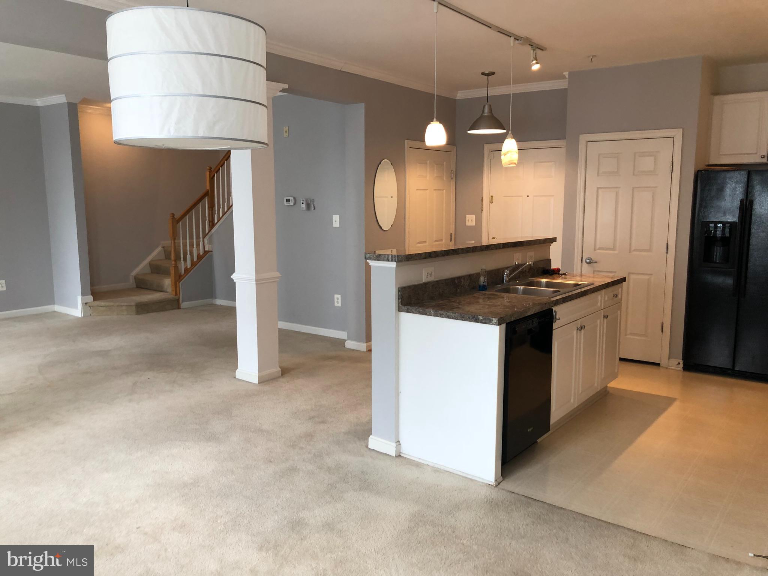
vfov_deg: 49.7
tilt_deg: -8.8
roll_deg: -0.5
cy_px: 288
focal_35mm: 28
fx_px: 621
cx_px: 384
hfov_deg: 63.4
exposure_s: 1/17
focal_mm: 3.99
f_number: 1.8
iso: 40
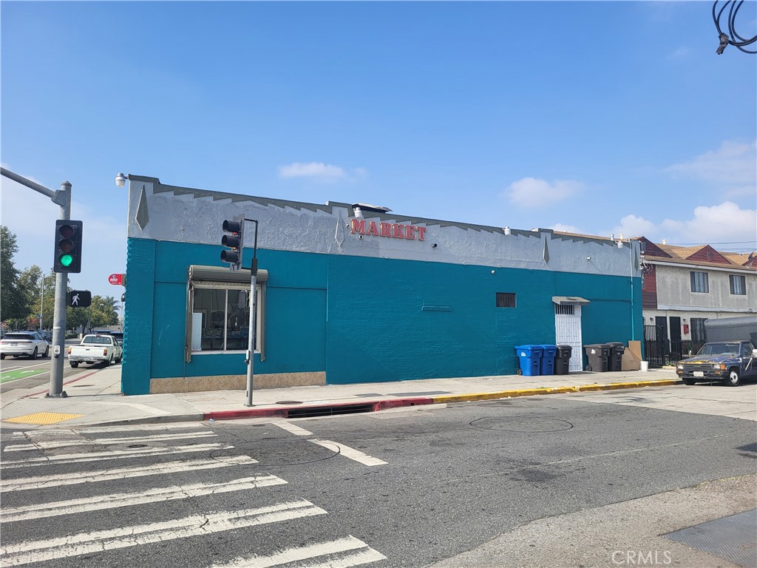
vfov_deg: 53.1
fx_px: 569
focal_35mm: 26
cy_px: 284
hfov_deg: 67.3
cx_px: 378
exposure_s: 1/1799
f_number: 1.8
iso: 40
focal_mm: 5.4
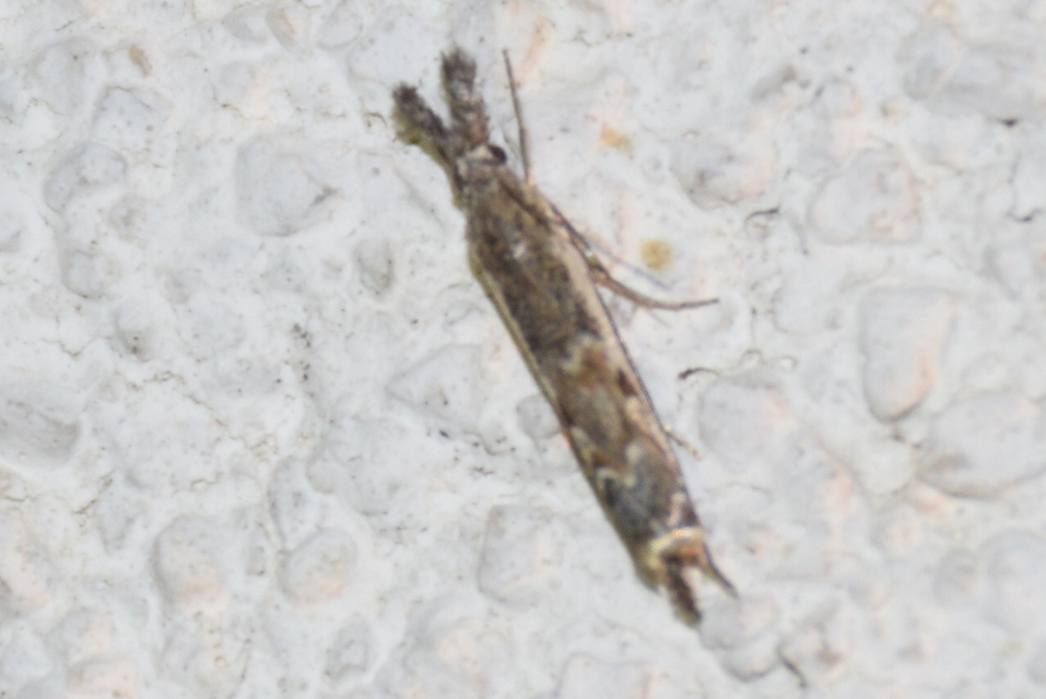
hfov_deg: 9.8
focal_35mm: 210
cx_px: 523
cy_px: 350
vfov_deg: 6.6
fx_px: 6107
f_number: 6.3
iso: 320
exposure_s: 1/60
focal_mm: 140
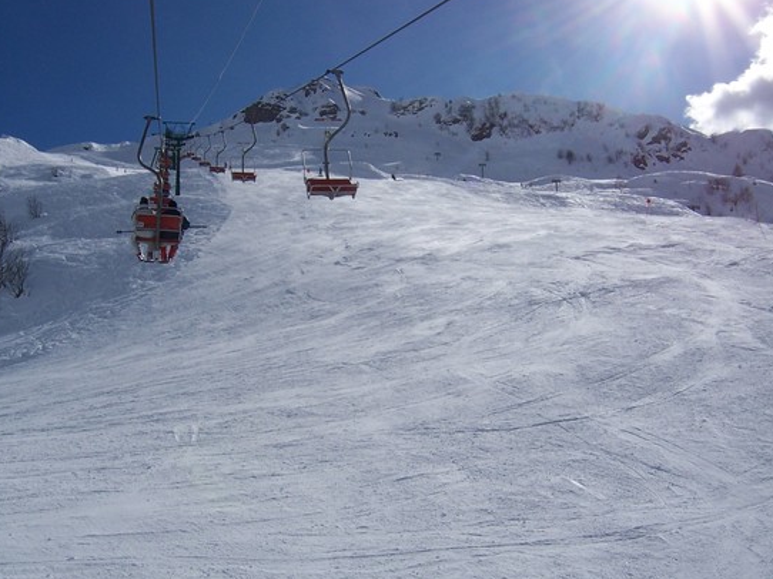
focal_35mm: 39
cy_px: 324
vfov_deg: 36.7
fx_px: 871
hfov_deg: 47.7
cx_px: 325
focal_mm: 5.5
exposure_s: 1/2000
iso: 80
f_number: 5.6
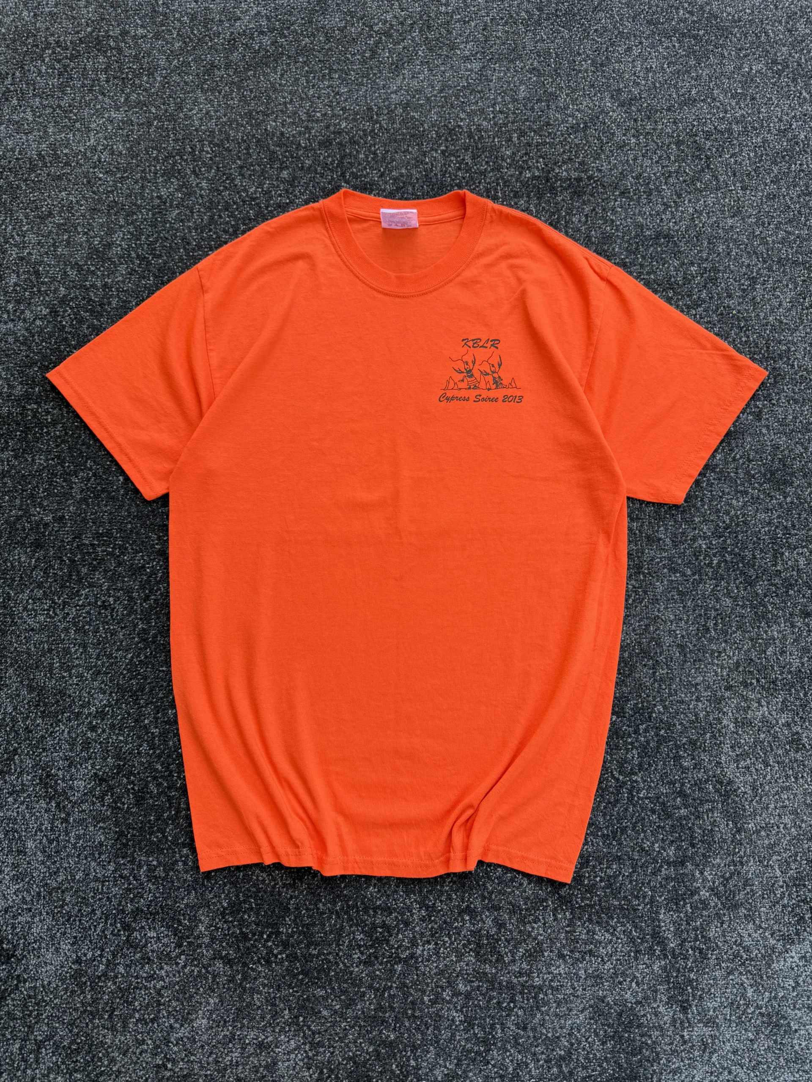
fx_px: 751
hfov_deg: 56.8
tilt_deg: -83.0
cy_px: 541
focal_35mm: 24
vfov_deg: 71.6
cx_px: 406
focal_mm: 6.76
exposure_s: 1/285
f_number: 1.78
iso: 64
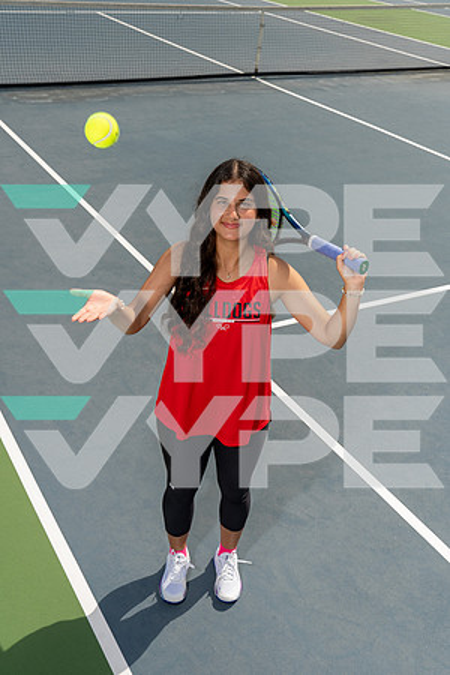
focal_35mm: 39
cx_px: 225
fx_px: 731
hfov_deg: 34.2
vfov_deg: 49.6
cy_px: 338
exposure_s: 1/250
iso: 100
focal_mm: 39
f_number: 8
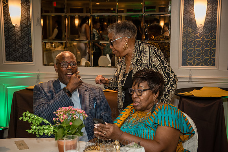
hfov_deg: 36.2
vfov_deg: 24.6
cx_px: 114
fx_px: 348
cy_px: 76
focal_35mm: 55
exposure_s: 1/160
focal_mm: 55
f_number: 3.5
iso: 1600
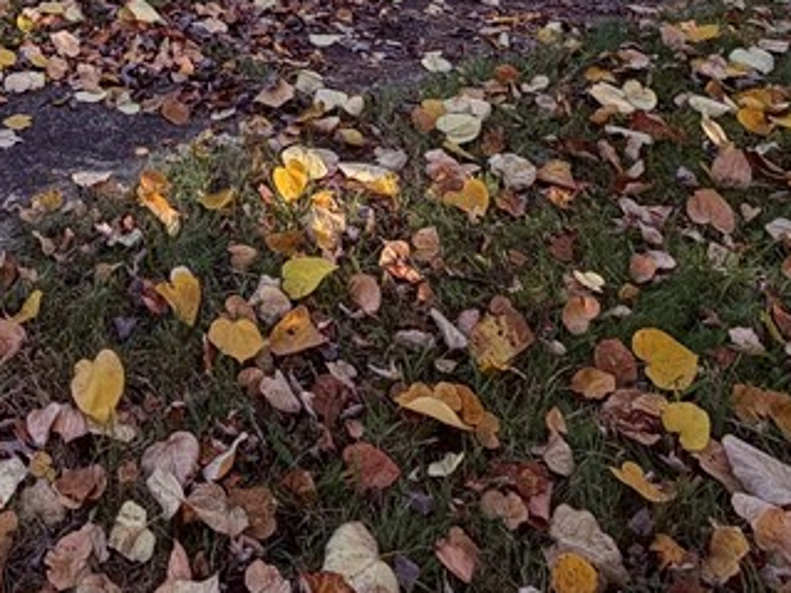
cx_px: 102
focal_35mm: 45
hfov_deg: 39.5
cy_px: -265
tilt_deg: -2.8
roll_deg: +0.9
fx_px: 1028
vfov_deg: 25.4
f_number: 2.2
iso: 64
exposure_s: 1/479
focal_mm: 2.22
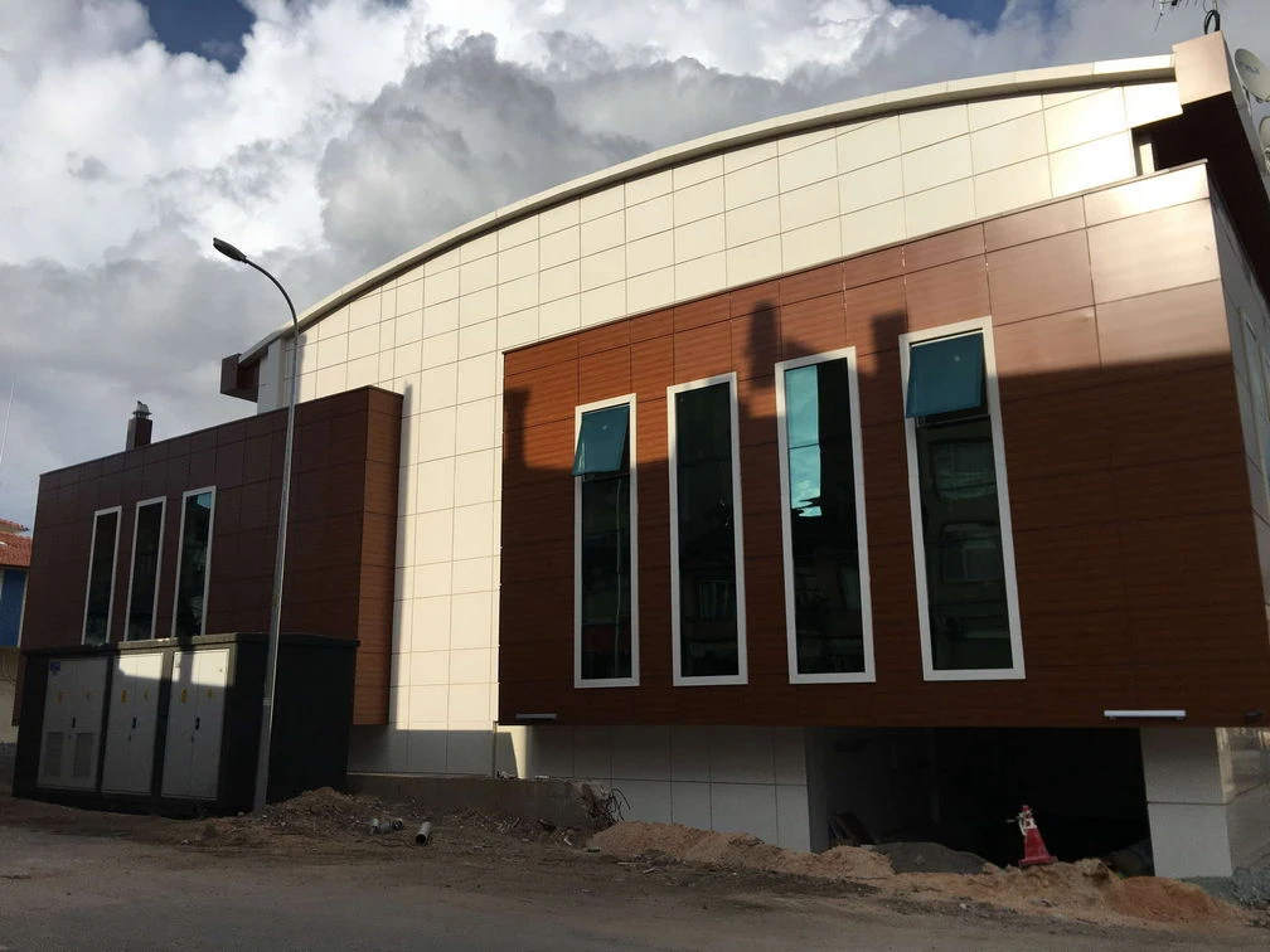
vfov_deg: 48.2
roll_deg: +0.8
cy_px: 476
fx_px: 1064
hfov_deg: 61.7
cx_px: 635
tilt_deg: +13.3
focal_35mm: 29
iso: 25
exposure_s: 1/2747
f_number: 2.2
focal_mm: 4.15
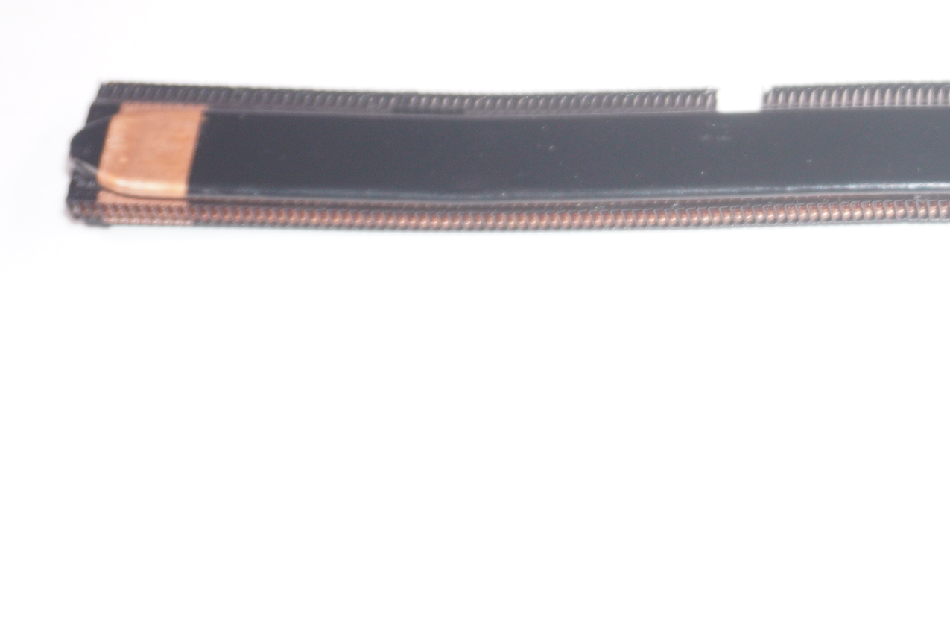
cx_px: 1043
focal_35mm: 92
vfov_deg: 14.8
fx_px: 2426
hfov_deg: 21.1
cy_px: 412
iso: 250
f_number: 5.6
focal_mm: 26
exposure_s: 1/160
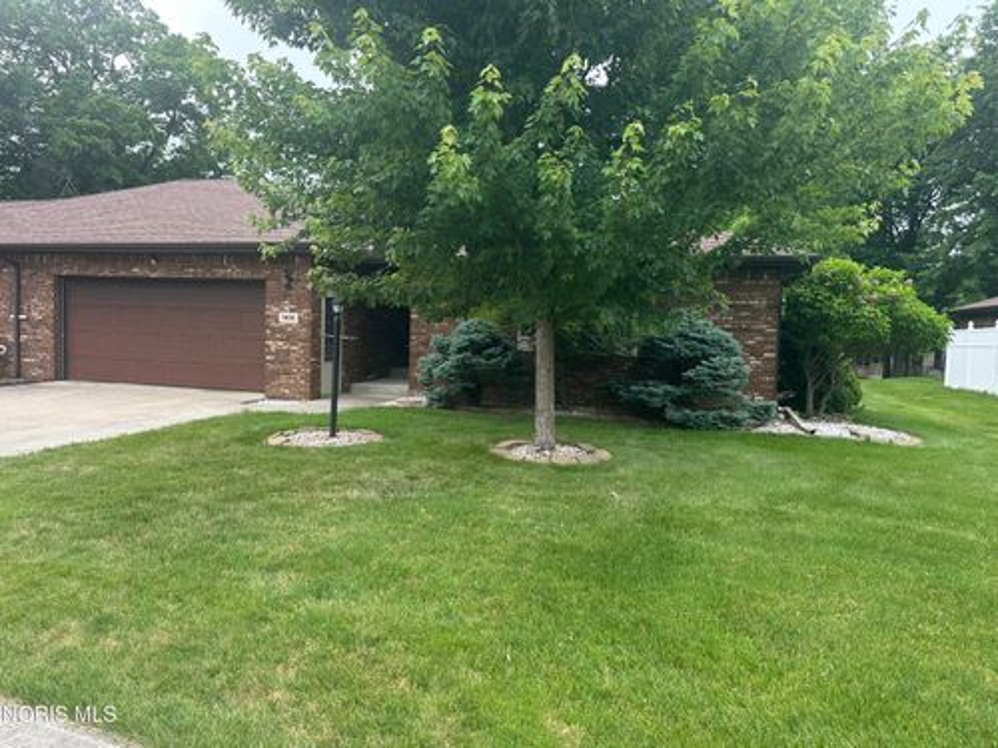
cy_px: 374
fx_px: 692
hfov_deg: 71.6
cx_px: 499
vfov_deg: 56.8
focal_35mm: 24
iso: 80
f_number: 1.78
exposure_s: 1/816
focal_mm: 6.86
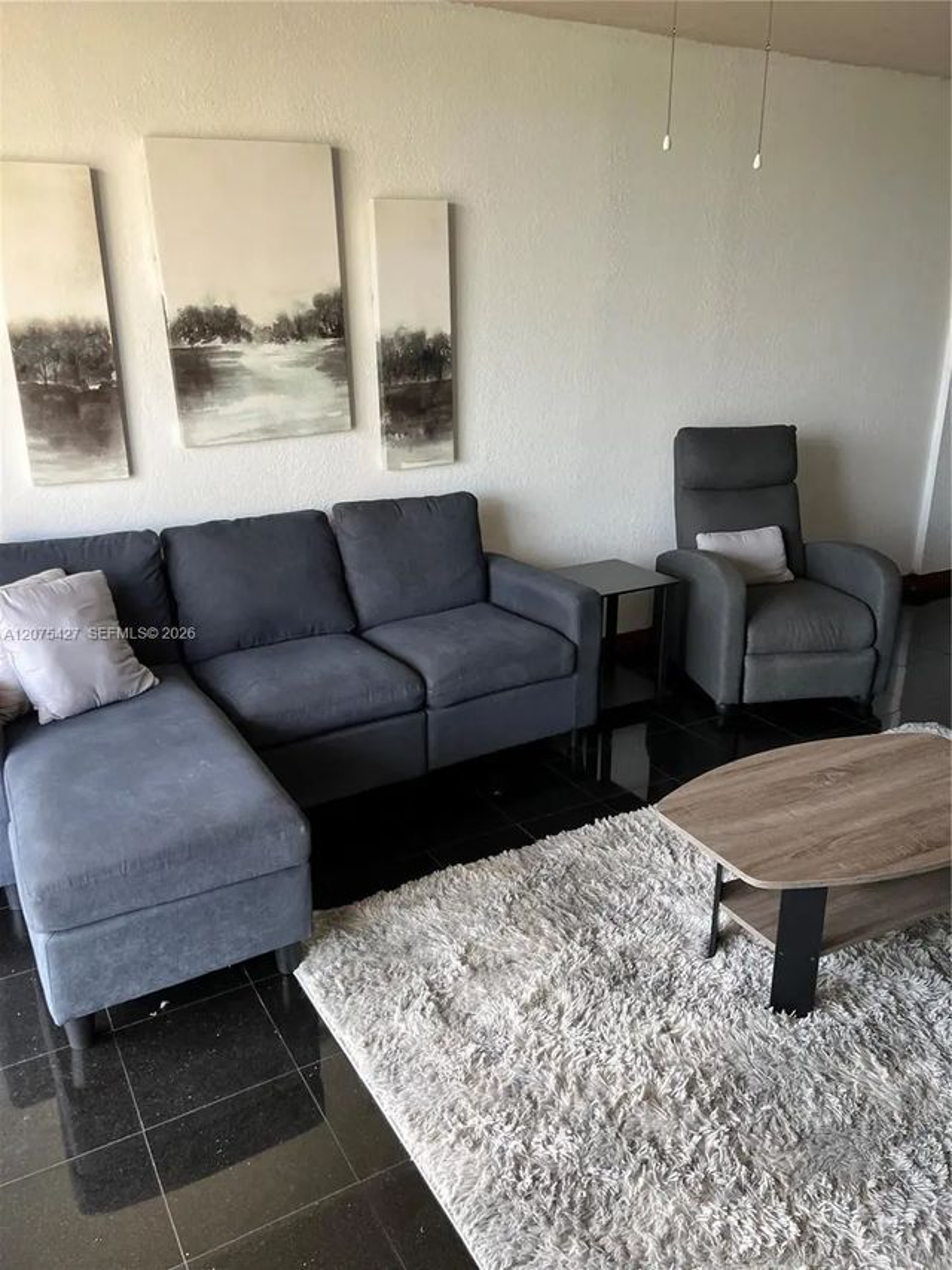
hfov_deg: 53.1
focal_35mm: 26
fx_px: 953
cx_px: 476
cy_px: 635
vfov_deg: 67.3
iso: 125
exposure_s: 1/121
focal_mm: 5.7
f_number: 1.5
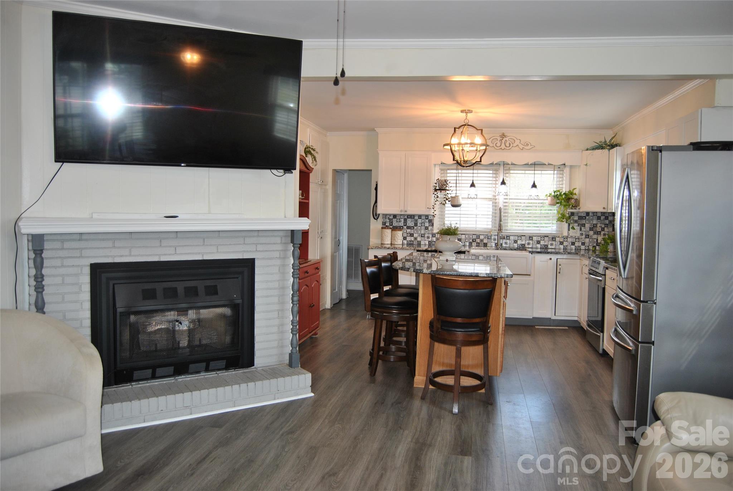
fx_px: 550
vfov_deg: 48.0
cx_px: 366
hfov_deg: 67.3
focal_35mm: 27
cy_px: 246
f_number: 3.5
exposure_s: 1/60
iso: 200
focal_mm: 18
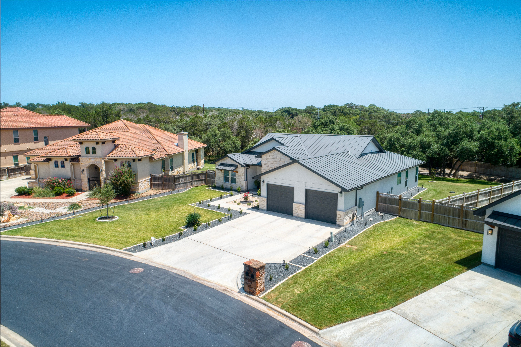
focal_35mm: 24
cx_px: 260
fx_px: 347
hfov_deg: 73.8
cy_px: 174
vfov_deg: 53.1
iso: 100
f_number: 4.5
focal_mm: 8.8
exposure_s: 1/200
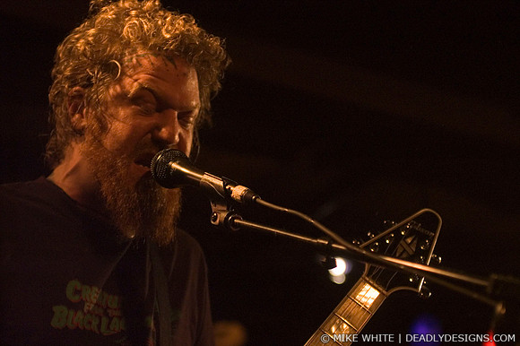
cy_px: 173
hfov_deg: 21.9
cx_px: 260
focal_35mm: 93
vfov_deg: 14.7
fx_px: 1343
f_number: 2.8
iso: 800
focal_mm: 62
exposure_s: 1/80
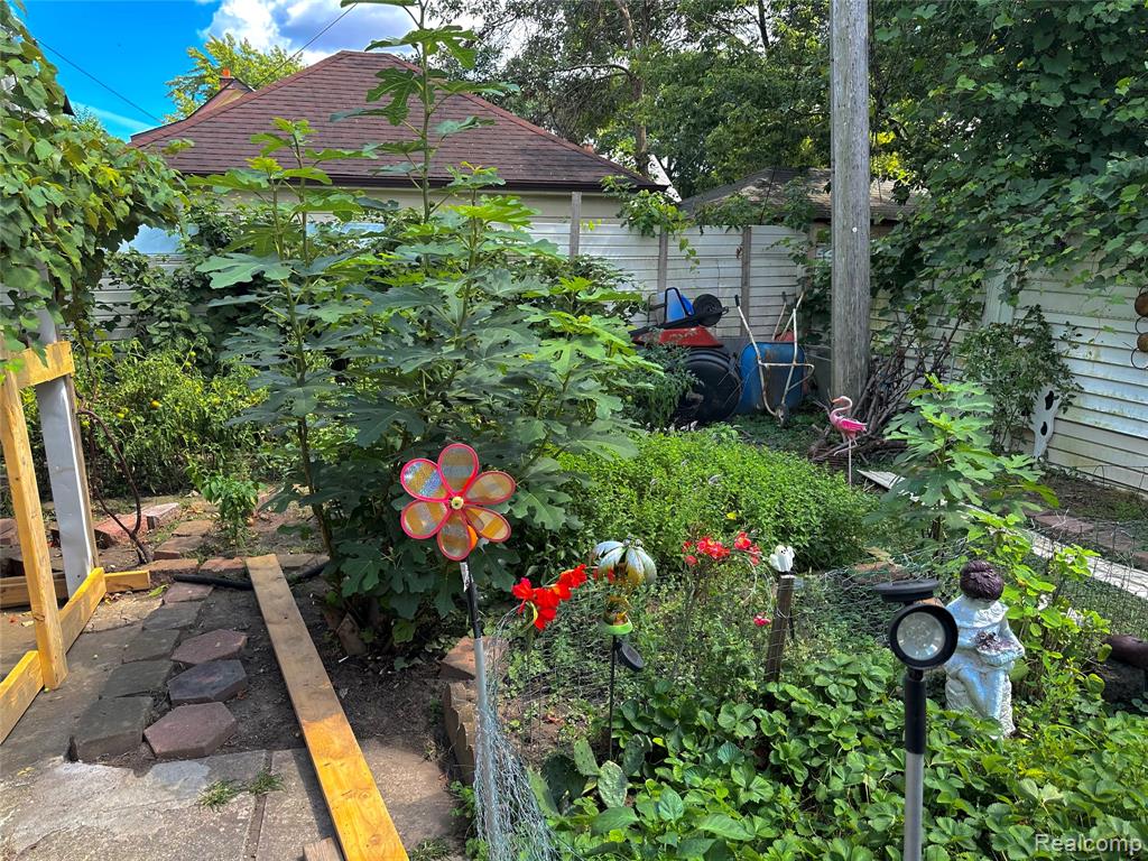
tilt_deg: -11.0
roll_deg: +0.8
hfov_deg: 71.6
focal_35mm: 24
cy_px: 430
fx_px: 796
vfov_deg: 56.8
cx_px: 574
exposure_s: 1/694
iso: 80
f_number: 1.78
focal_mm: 6.86
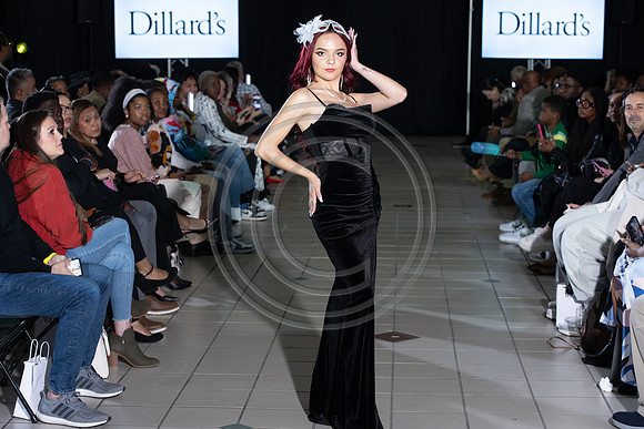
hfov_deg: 25.4
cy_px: 214
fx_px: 1431
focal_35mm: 80
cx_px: 322
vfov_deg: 17.1
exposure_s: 1/160
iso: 1250
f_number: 5
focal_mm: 80
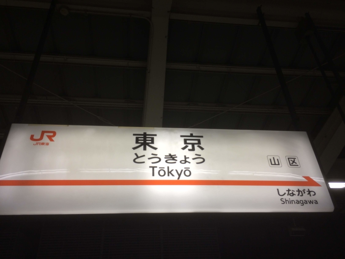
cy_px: 130
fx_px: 289
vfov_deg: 48.2
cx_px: 172
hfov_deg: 61.7
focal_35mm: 29
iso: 32
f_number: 2.2
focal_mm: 4.15
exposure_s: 1/106
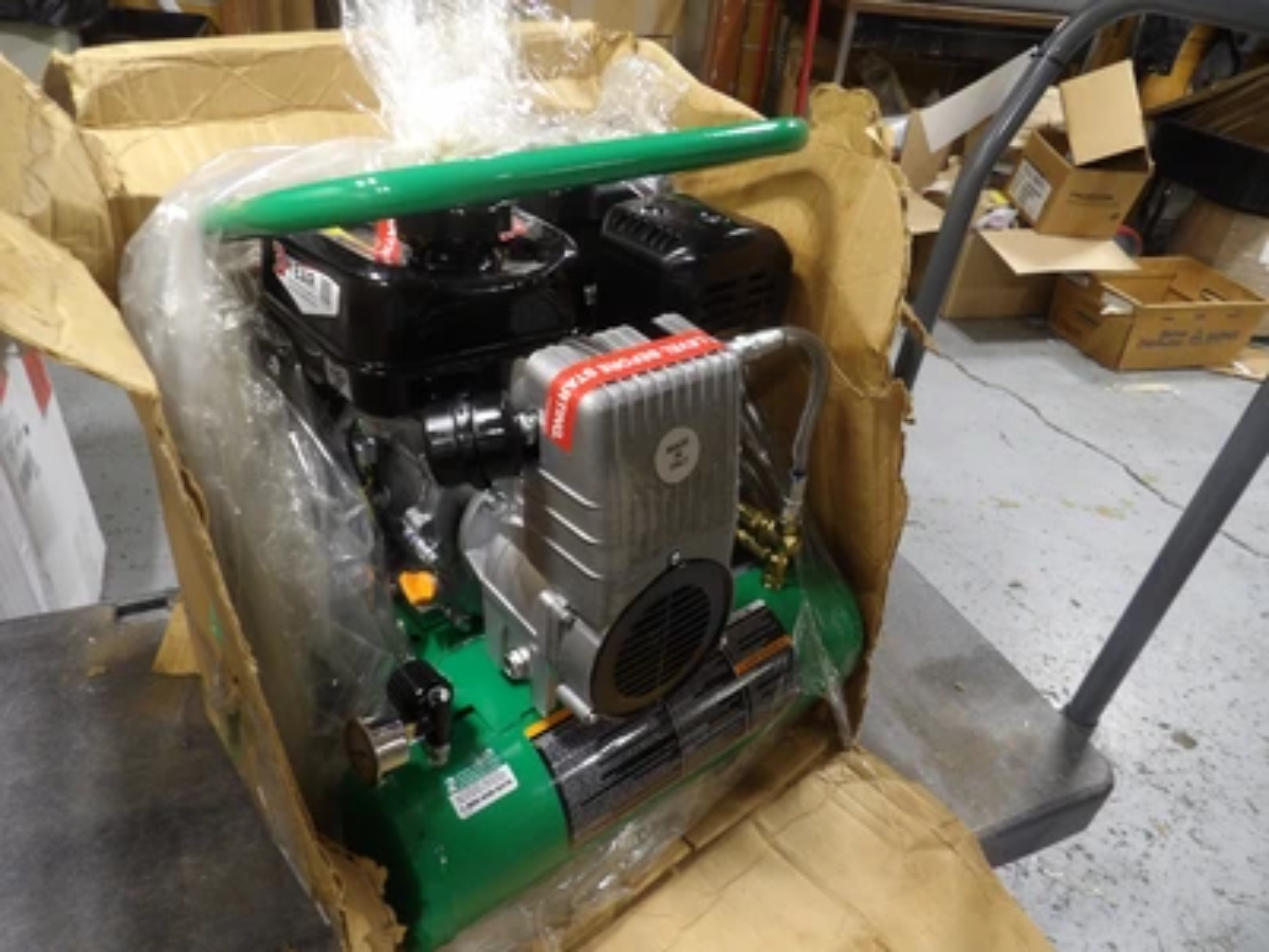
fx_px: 880
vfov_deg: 56.8
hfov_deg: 71.6
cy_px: 476
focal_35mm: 24
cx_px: 634
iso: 188
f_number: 3.2
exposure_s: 1/33
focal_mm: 4.3
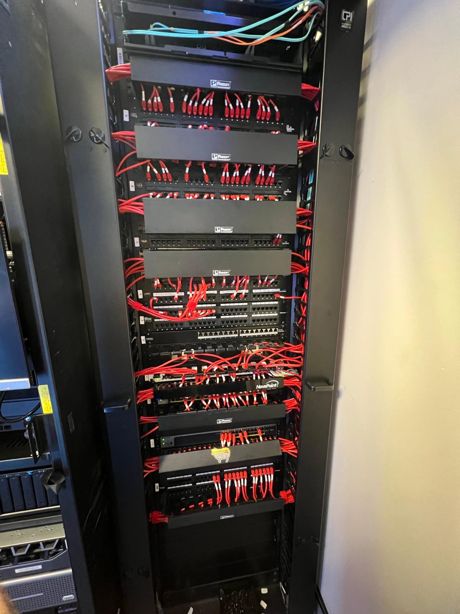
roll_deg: +0.9
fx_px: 230
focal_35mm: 13
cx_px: 230
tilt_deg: -12.4
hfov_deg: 89.9
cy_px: 307
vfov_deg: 106.2
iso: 1000
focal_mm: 1.57
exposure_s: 1/30
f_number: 1.8
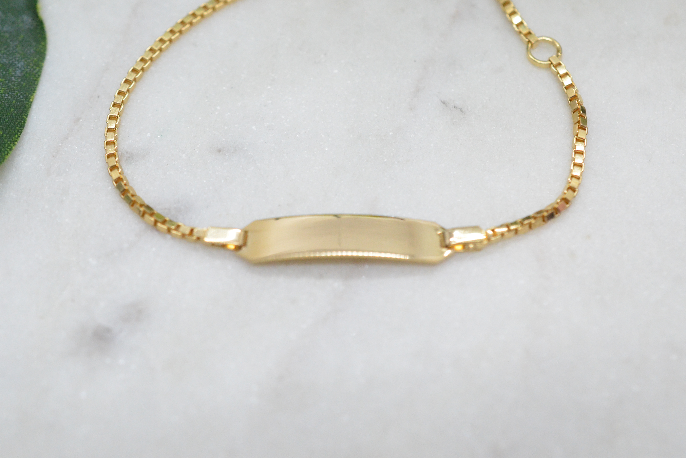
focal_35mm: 61
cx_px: 337
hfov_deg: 32.9
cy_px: 227
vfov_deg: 22.3
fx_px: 1162
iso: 4000
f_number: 6.3
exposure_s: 1/1000
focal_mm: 40
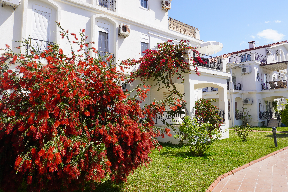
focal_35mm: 27
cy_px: 91
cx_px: 153
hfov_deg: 67.3
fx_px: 216
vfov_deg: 47.9
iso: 100
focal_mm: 16
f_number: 10
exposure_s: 1/160
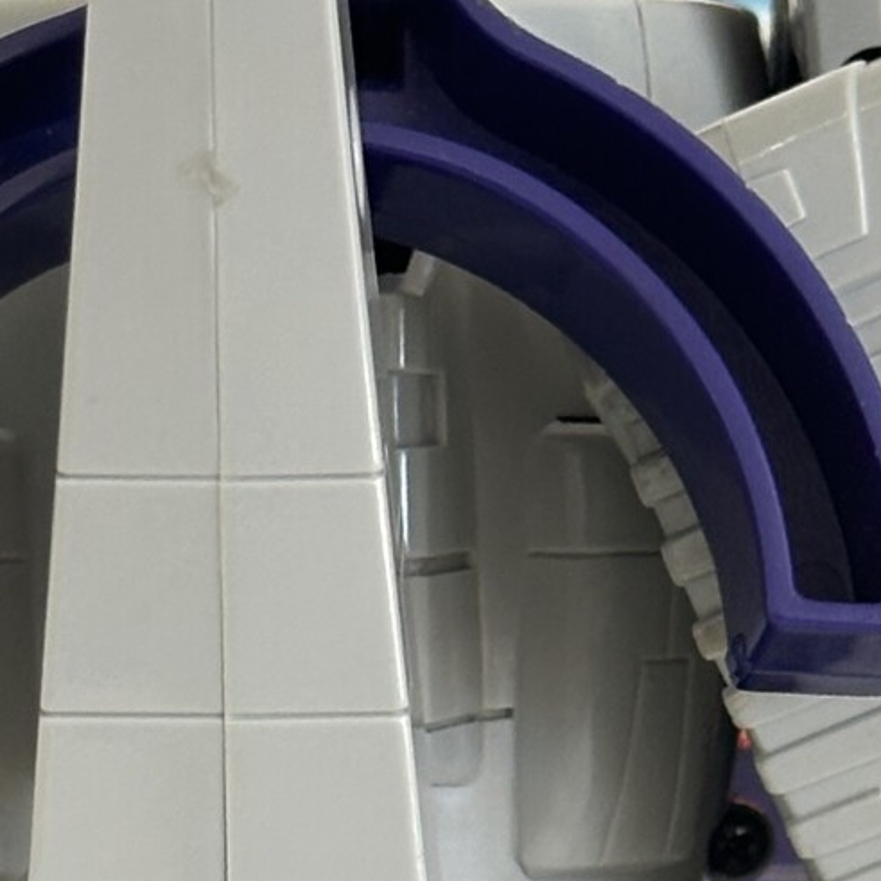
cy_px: 1335
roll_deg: -0.8
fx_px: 6364
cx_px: 273
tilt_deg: -8.5
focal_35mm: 221
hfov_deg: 7.9
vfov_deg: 7.8
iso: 160
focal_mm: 6.86
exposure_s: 1/100
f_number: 1.78
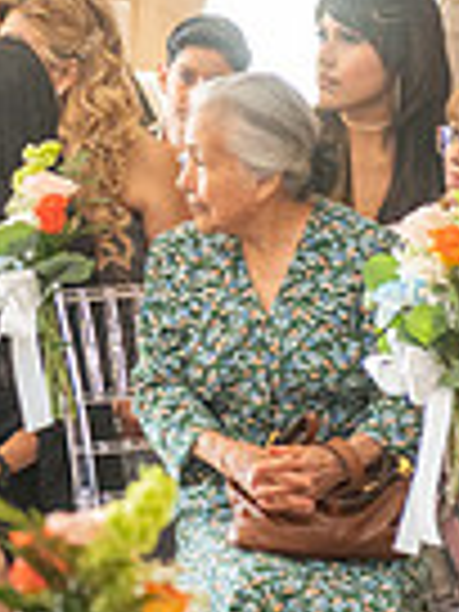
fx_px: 5092
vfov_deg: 6.9
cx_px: -400
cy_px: 313
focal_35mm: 288
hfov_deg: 5.1
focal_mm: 70
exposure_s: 1/200
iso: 1250
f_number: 4.5
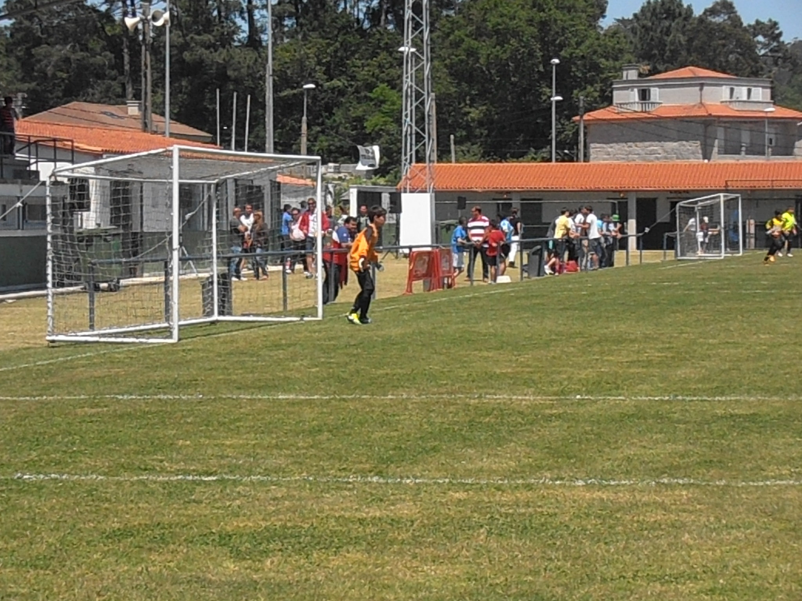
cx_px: 401
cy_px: 300
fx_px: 3197
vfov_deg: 10.7
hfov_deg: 14.3
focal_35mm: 138
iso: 400
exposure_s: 1/320
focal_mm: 24.39
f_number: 15
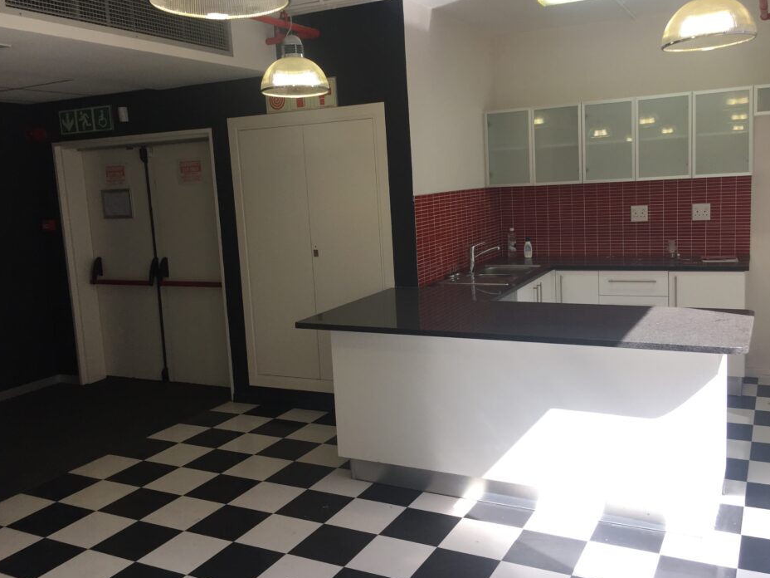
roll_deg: +2.6
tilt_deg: -8.1
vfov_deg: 44.2
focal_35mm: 32
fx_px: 712
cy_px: 277
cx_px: 404
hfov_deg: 56.8
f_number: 2.2
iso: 40
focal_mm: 4.15
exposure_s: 1/100
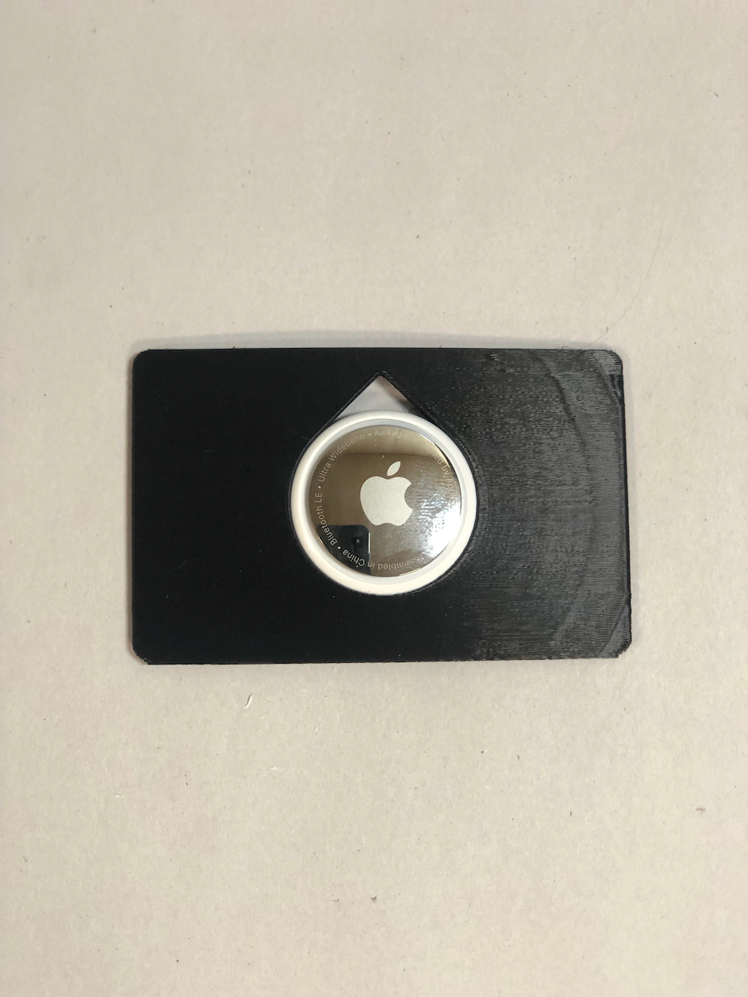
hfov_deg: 28.0
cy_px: 498
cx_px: 374
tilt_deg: -83.6
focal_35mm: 52
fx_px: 1498
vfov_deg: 36.8
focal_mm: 6
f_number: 2.4
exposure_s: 1/40
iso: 80
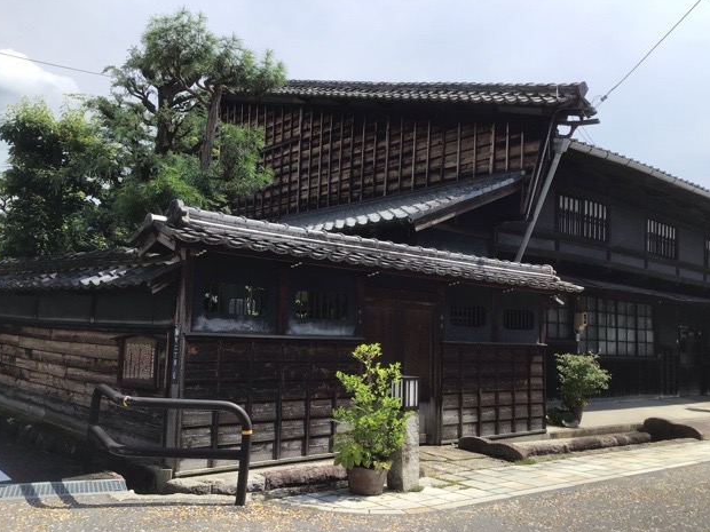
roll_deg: -1.4
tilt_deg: +5.5
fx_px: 656
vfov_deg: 44.2
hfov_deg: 56.8
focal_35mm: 32
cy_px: 269
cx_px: 355
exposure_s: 1/1006
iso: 25
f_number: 2.4
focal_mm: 3.3
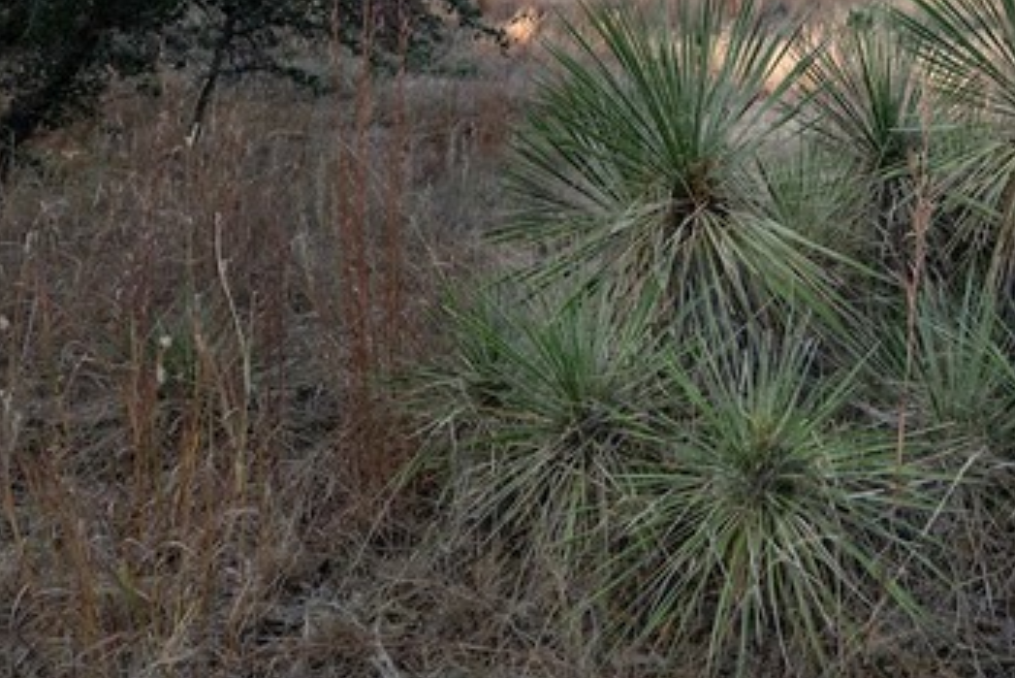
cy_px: 92
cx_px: 759
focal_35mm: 44
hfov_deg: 43.1
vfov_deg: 29.5
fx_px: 1241
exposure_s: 1/125
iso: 400
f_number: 6.7
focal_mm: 24
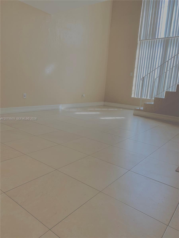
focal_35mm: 26
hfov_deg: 53.1
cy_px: 119
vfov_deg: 67.3
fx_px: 179
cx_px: 90
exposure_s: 1/60
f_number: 1.8
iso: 50
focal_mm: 4.25
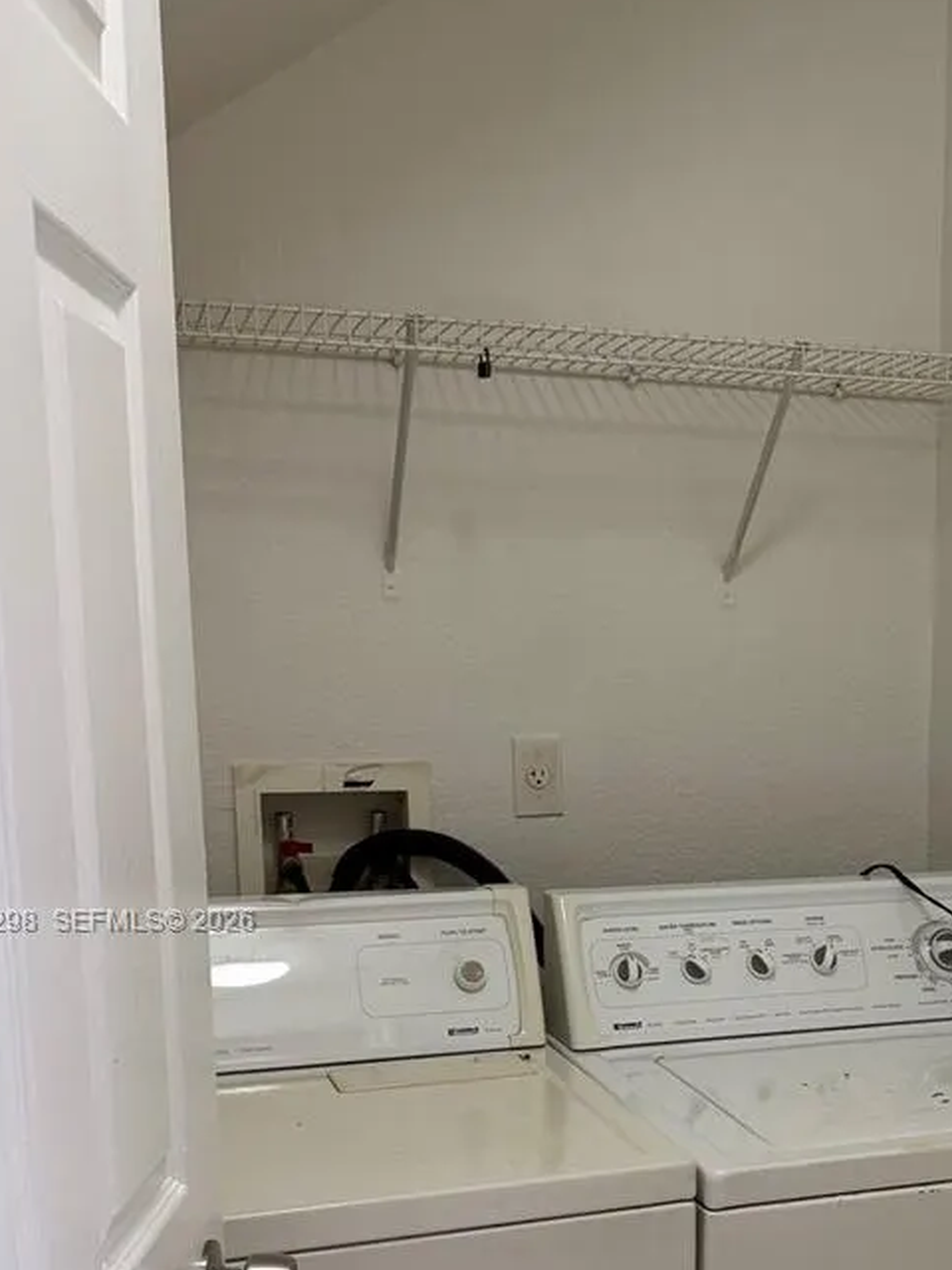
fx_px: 1650
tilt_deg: -8.9
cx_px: 779
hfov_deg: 31.3
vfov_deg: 41.1
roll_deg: -0.4
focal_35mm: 45
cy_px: 923
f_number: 1.78
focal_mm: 6.76
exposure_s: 1/120
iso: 160
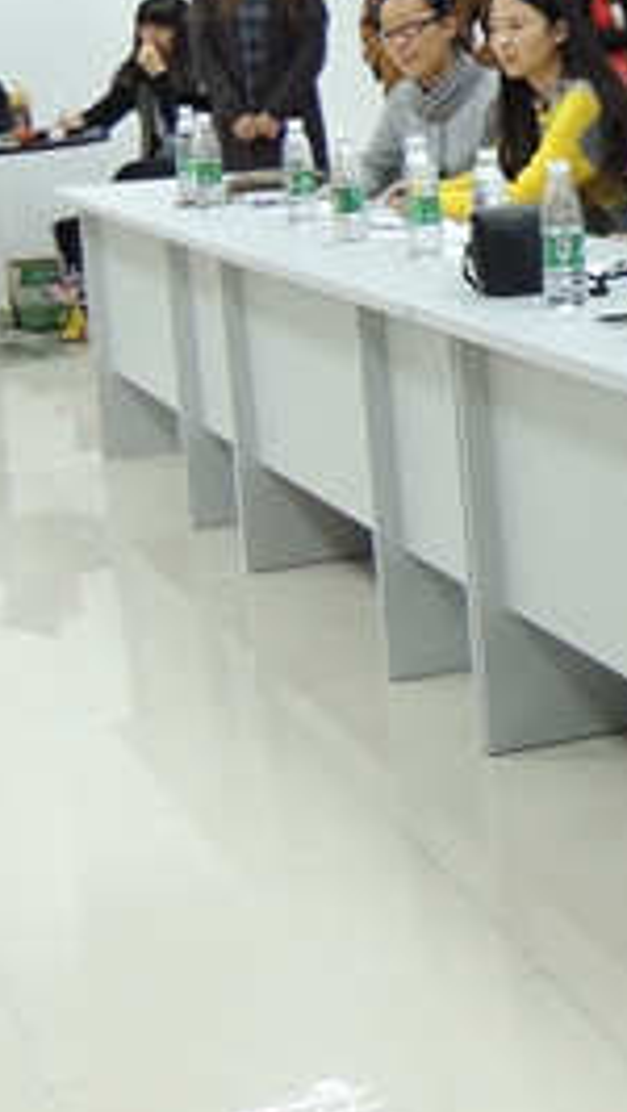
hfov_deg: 11.2
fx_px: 2891
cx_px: 1239
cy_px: 307
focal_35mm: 98
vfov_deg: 21.6
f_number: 3.3
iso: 400
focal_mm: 7.1
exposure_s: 1/13
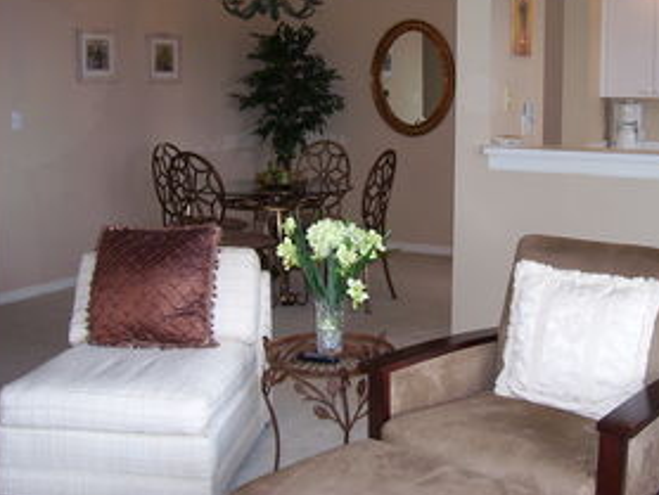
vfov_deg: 32.0
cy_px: 178
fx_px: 857
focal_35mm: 45
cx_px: 410
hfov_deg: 41.7
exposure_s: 1/60
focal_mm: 5.6
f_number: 2.7
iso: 80
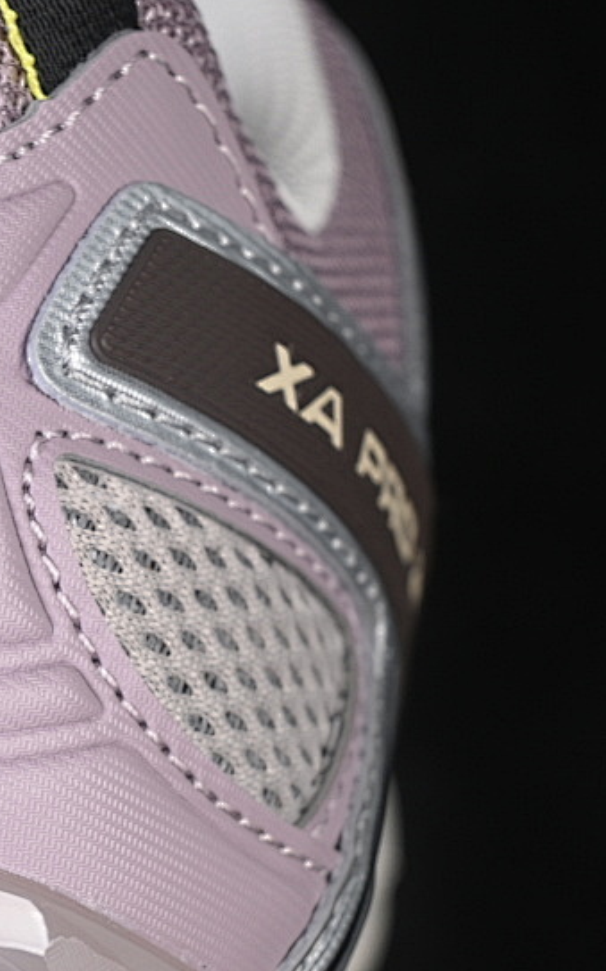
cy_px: 642
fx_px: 4020
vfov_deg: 13.7
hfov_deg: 8.5
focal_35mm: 152
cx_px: -122
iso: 160
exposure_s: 1/80
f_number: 7.1
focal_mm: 50
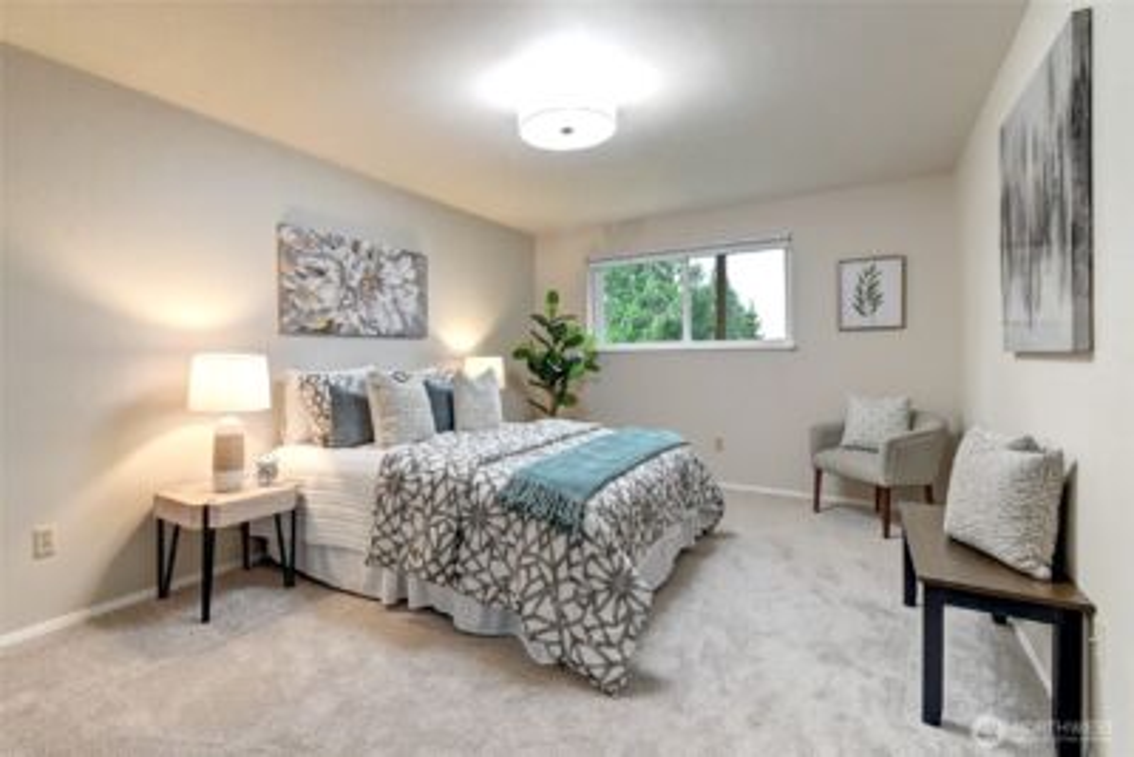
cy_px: 378
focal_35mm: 15
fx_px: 473
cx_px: 567
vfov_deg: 77.4
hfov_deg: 100.4
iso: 3200
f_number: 11
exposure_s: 1/4
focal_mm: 10
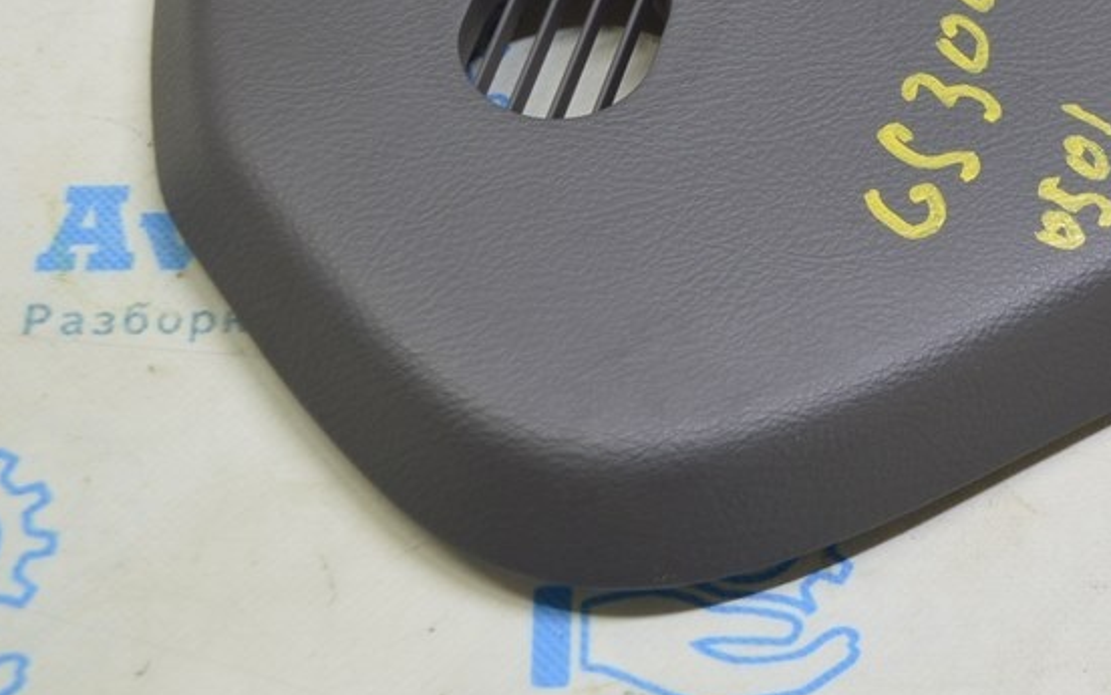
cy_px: 102
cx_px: 1016
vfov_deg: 15.2
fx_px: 2574
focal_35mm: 85
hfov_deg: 23.7
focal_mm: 30
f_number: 5.6
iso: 400
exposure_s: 1/20
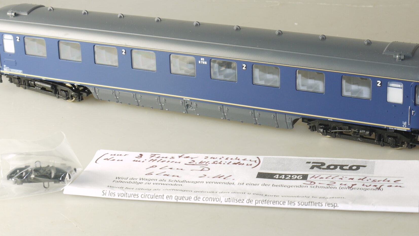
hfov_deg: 23.2
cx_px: 211
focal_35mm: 92
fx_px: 1022
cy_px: 94
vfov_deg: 13.2
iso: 100
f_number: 10
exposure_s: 1/13
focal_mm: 24
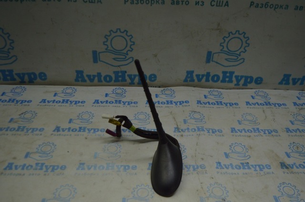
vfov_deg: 39.9
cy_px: 101
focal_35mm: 33
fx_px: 279
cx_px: 152
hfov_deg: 57.3
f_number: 3.8
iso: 400
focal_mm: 22
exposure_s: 1/200
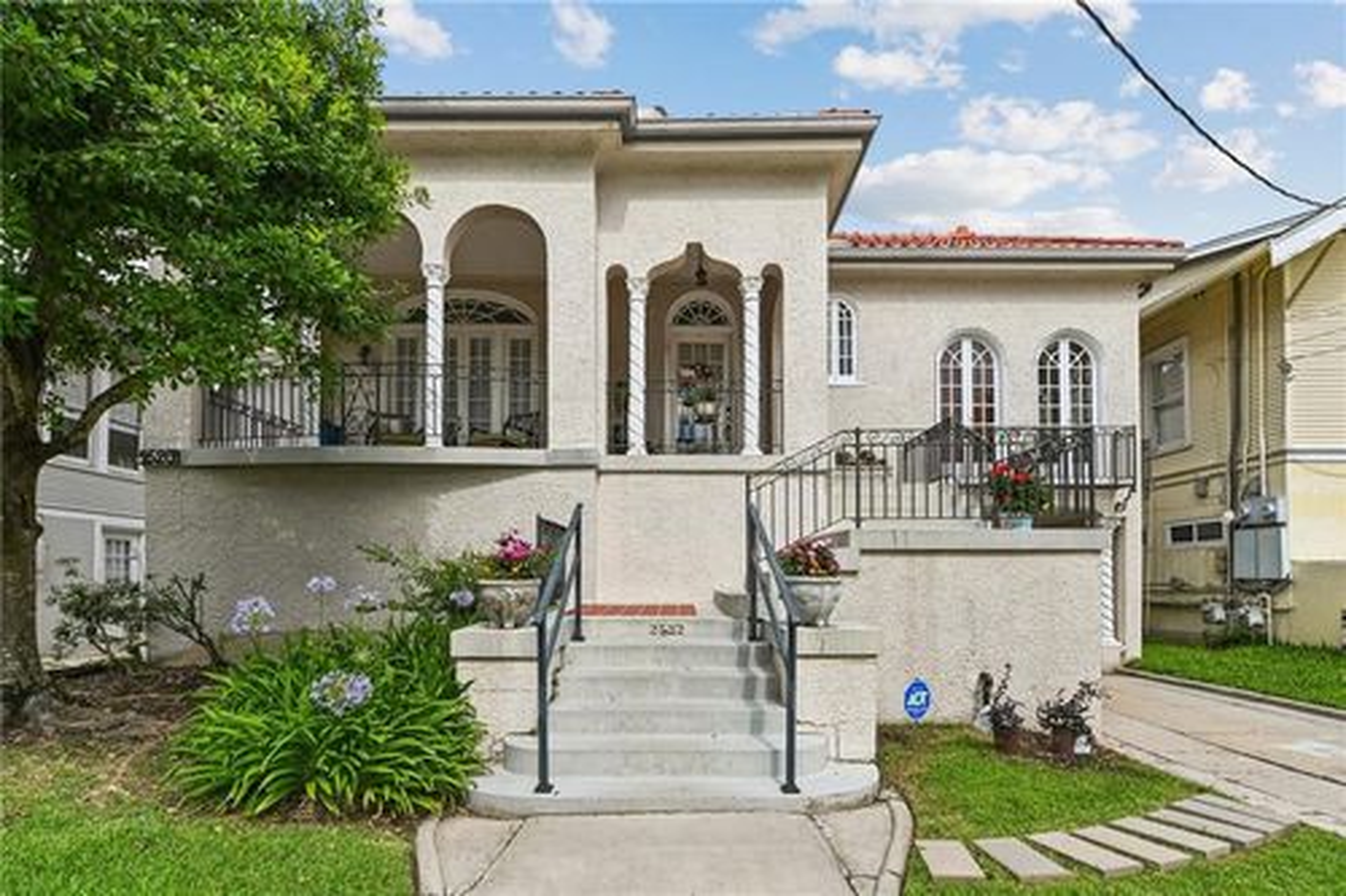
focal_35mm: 16
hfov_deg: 96.8
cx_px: 673
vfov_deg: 73.7
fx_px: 598
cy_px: 448
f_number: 11
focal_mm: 16
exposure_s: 1/400
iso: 400
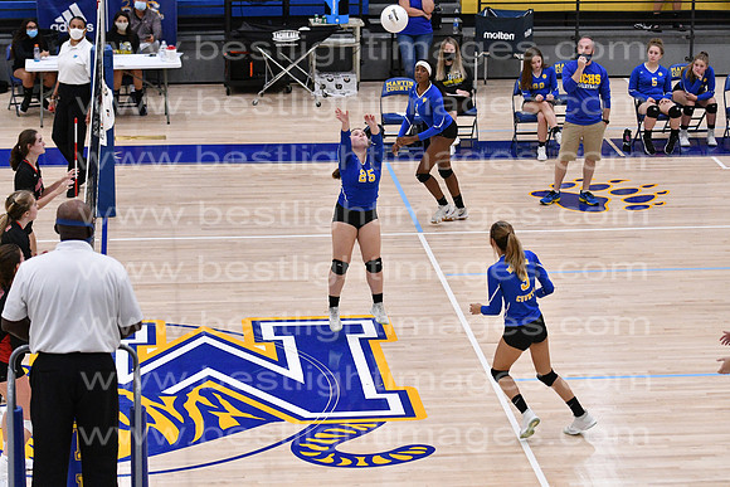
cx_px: 365
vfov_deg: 13.0
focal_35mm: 105
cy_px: 244
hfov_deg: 19.5
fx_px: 2130
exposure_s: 1/1250
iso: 6400
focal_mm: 70
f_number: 3.2
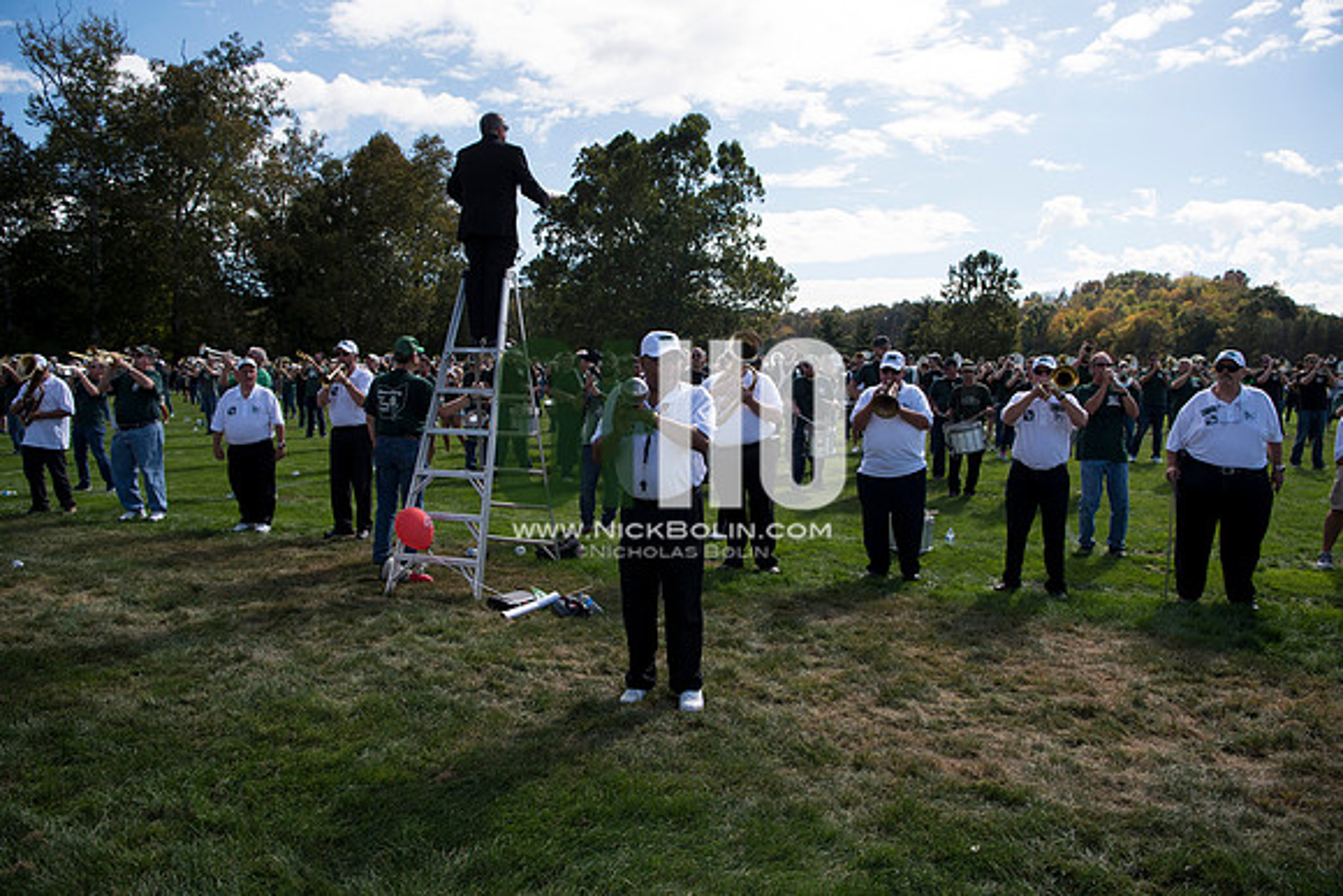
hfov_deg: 73.7
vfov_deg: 53.2
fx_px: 896
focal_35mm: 24
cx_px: 672
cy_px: 448
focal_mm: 24
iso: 250
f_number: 4.5
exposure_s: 1/1600
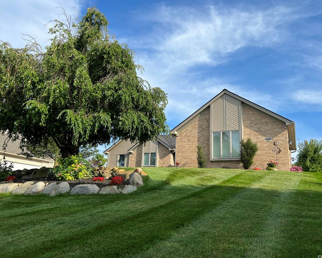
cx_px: 175
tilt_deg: +14.9
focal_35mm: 28
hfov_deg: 62.1
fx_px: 267
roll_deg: -2.6
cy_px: 130
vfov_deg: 51.5
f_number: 1.5
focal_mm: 5.7
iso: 50
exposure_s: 1/3165
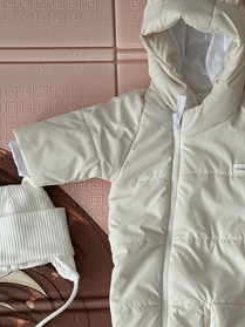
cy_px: 227
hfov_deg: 17.1
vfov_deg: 22.6
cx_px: 172
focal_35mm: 86
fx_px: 812
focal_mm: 6.86
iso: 250
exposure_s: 1/51
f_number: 1.78
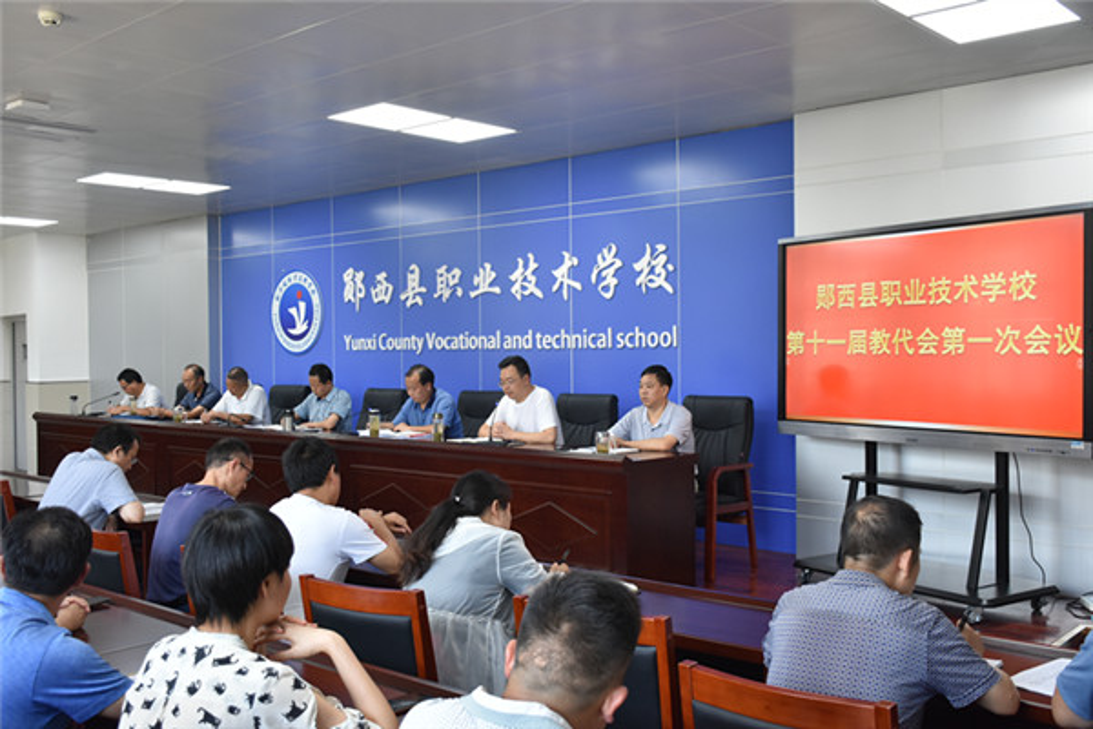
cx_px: 546
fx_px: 1047
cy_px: 364
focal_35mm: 34
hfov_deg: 55.1
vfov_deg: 38.4
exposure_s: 1/100
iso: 800
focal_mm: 23
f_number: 5
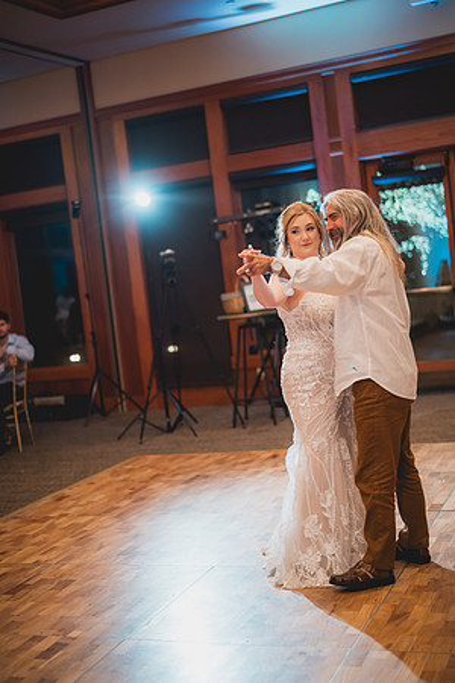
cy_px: 342
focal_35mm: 50
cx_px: 228
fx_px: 948
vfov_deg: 39.6
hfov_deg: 27.0
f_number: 1.4
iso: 1250
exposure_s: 1/400
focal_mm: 50
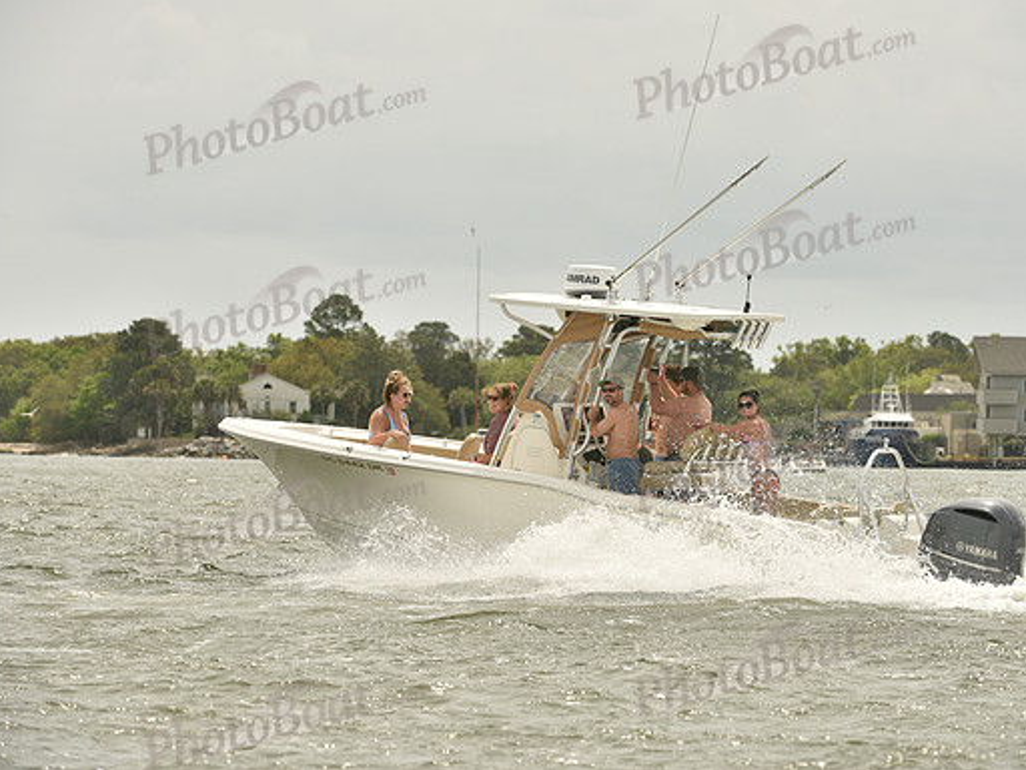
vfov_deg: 6.8
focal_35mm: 218
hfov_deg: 9.1
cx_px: 531
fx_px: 6461
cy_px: 384
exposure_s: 1/1250
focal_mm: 200
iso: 320
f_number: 7.1
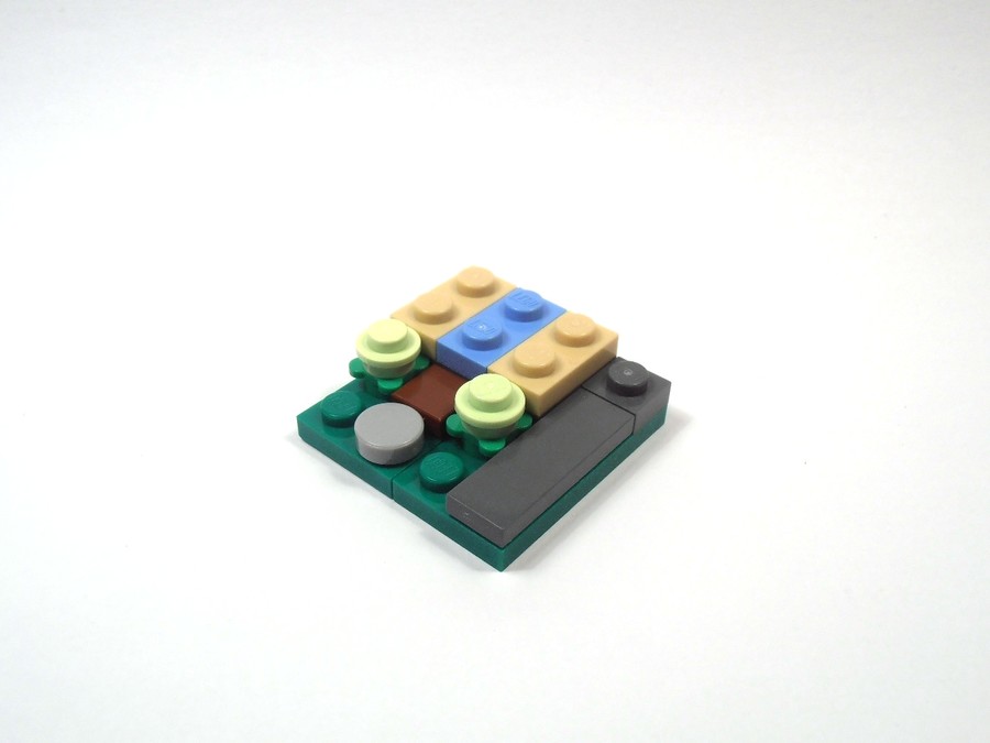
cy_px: 372
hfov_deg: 50.1
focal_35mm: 37
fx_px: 1058
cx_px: 495
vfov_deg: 38.7
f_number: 3.9
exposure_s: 1/125
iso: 80
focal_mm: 6.61
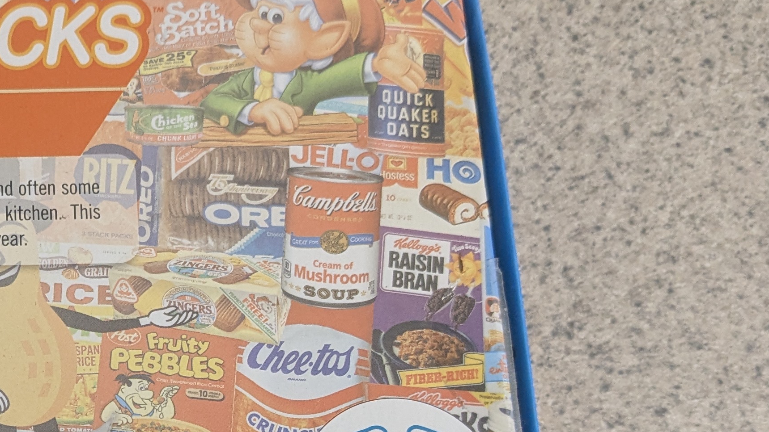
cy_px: 503
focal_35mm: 69
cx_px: 5
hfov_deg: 28.7
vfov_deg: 16.8
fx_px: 1407
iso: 140
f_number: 1.73
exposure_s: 1/60
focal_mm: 4.38
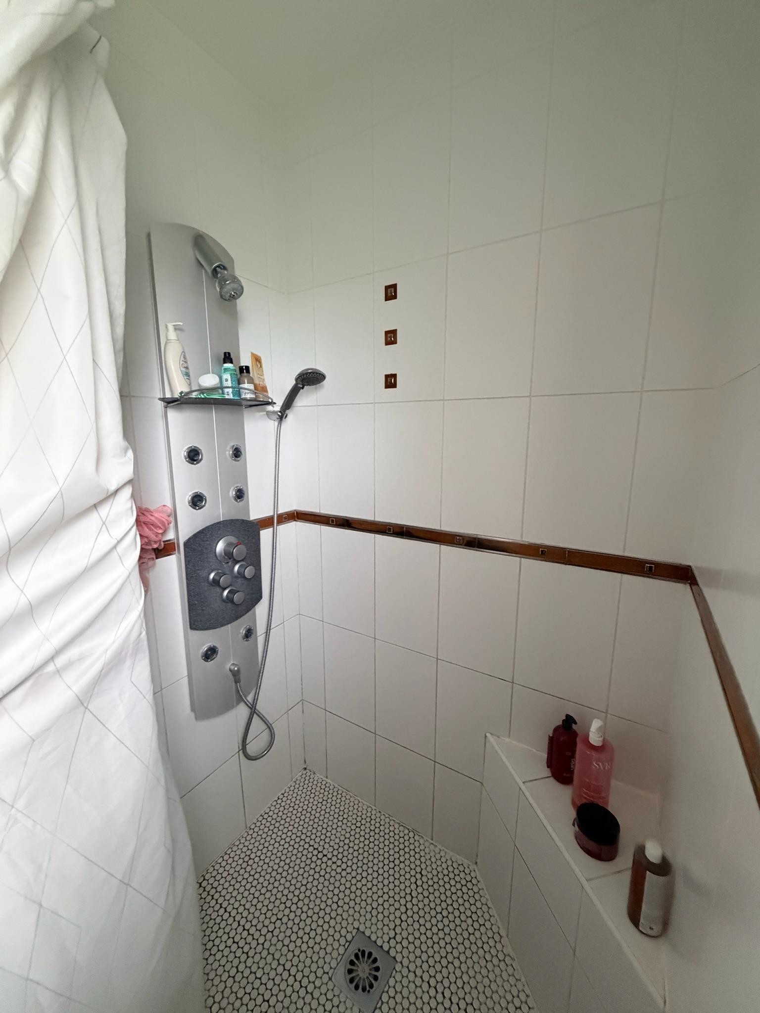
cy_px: 506
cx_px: 380
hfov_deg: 85.7
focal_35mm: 14
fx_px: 410
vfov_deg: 102.1
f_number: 2.2
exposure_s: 1/60
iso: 640
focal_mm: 2.22
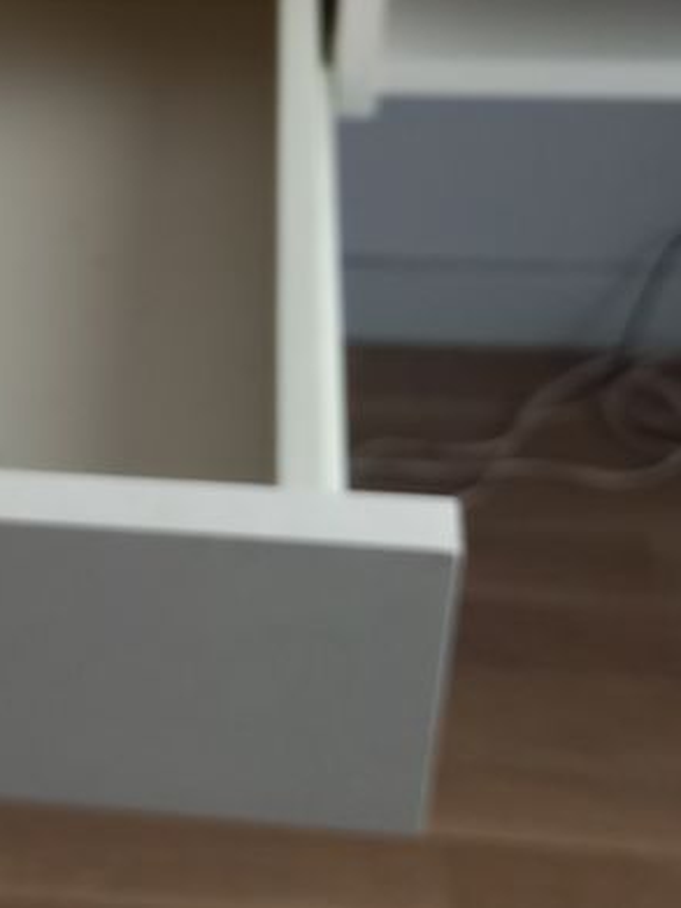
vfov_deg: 29.7
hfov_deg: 21.9
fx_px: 1680
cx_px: -35
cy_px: 214
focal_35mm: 64
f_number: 1.8
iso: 640
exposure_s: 1/25
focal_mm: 4.65
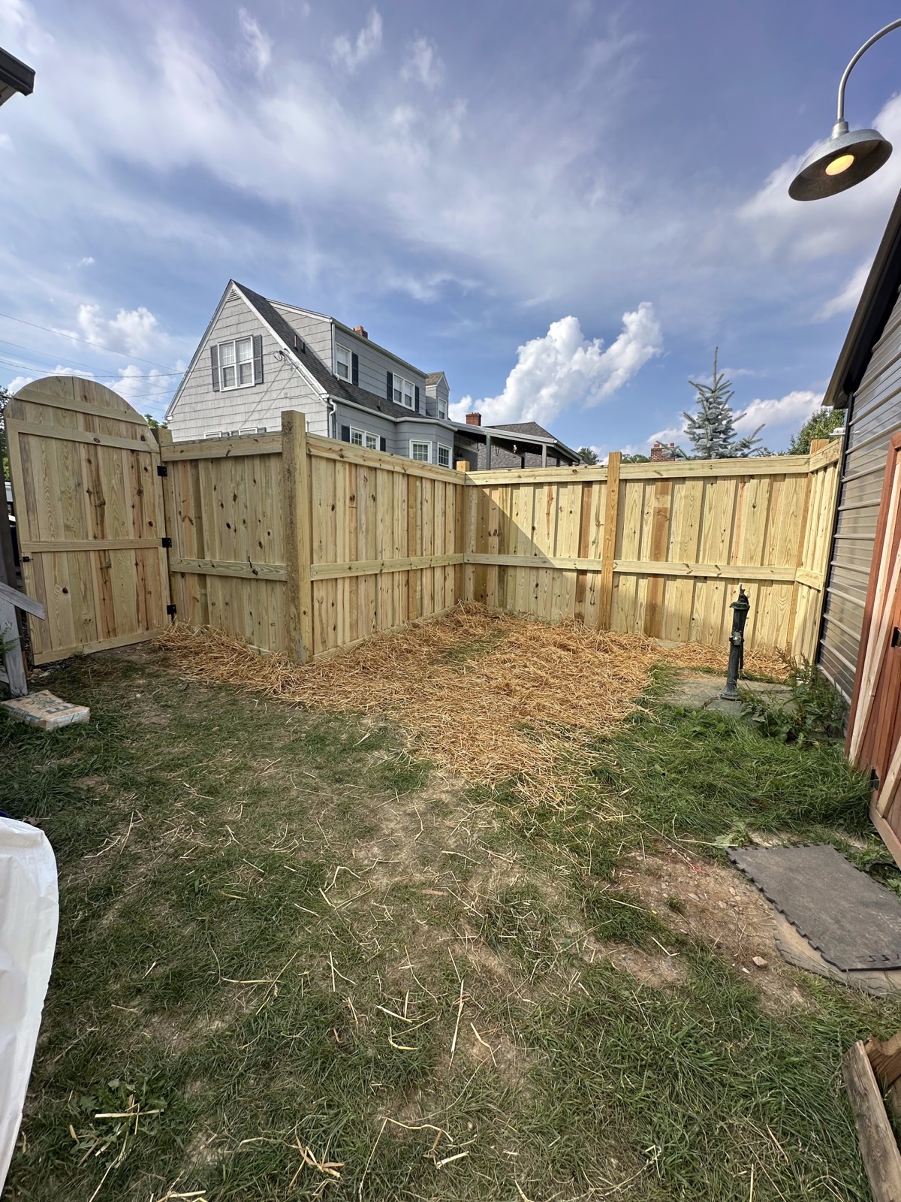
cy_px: 601
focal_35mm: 14
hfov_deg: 85.7
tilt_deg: -7.8
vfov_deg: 102.1
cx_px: 450
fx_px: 486
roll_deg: -1.6
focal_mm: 2.22
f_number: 2.2
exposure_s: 1/1092
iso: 50
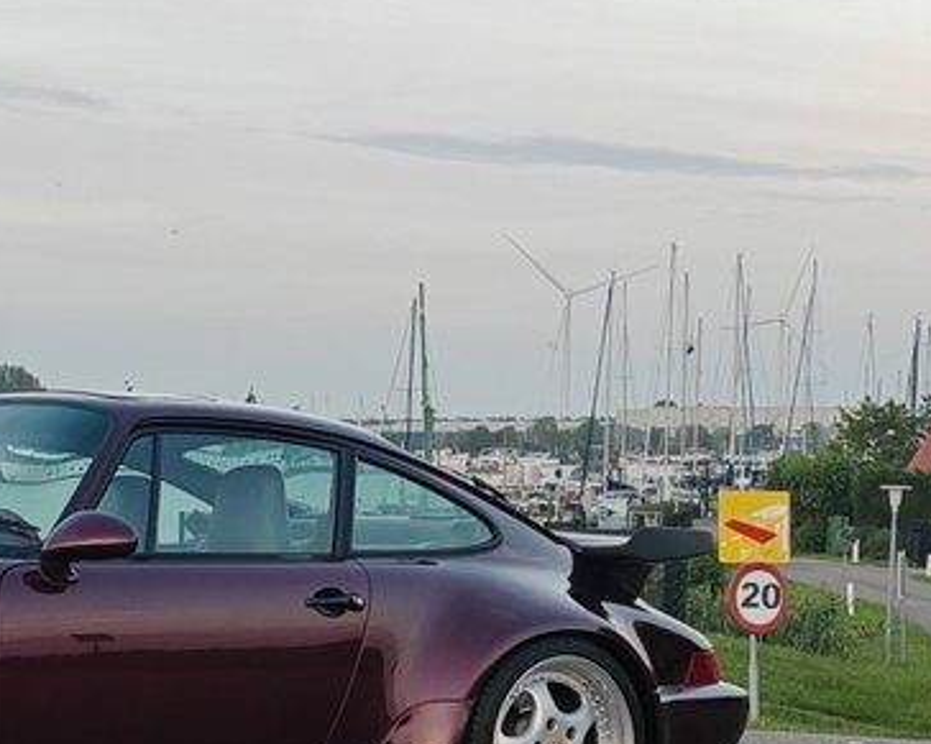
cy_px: 637
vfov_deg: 14.3
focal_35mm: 107
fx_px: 2947
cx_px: 0
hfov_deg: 17.5
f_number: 1.6
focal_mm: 5.4
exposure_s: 1/100
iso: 50
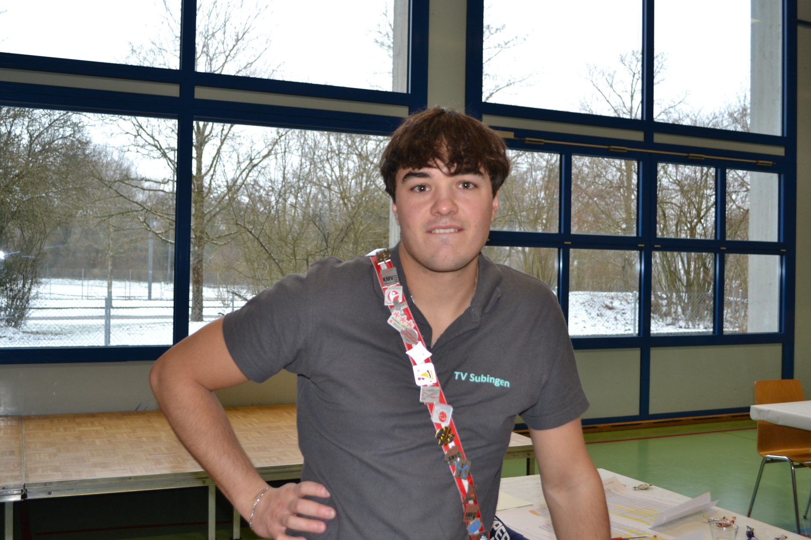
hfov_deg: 49.6
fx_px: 879
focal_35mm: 39
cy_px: 257
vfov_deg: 34.2
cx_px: 404
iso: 400
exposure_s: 1/60
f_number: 4
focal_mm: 24
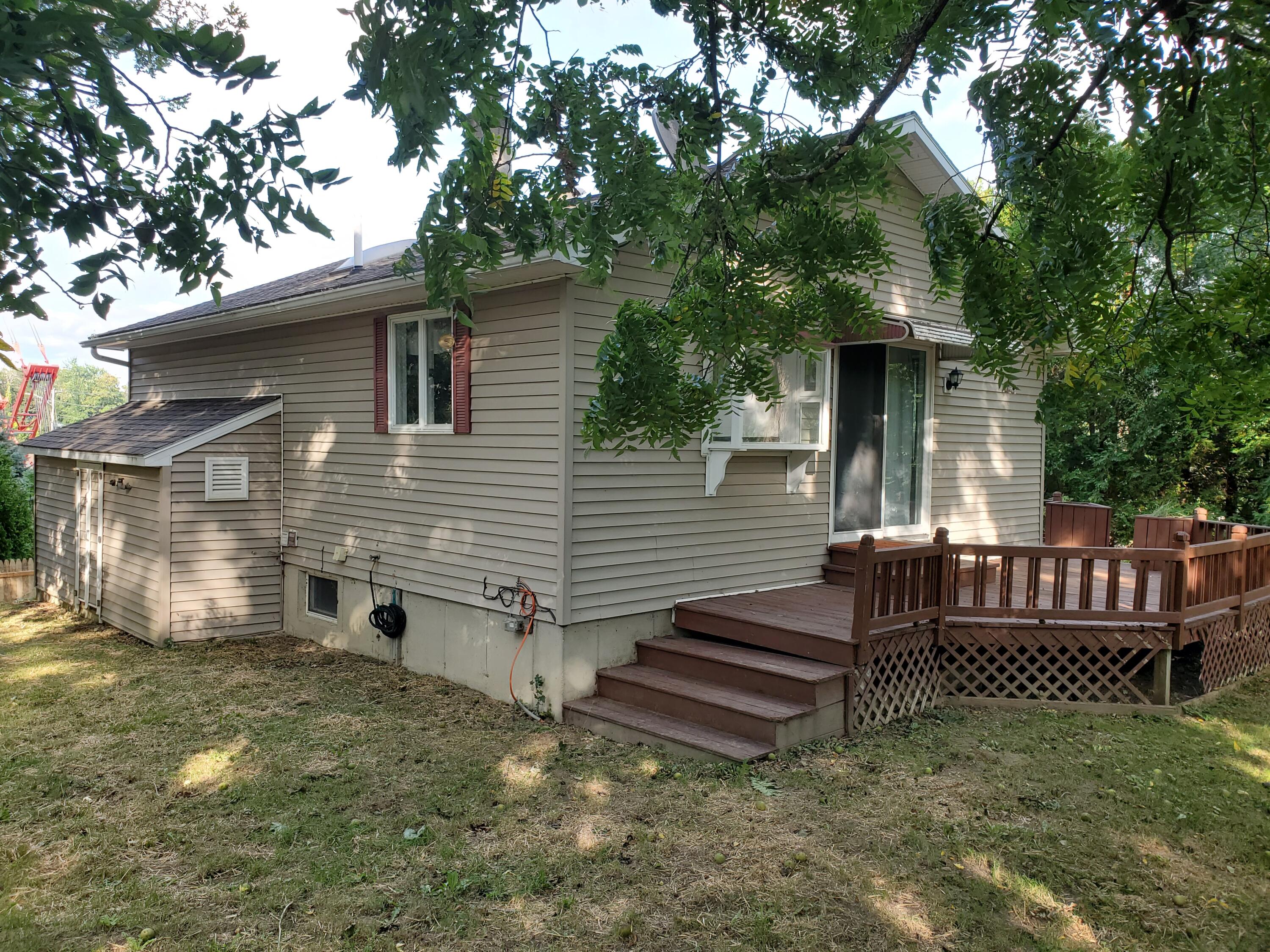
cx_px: 635
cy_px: 476
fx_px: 954
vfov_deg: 53.1
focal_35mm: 26
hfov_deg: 67.3
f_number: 2.4
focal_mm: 4.3
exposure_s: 1/191
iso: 50
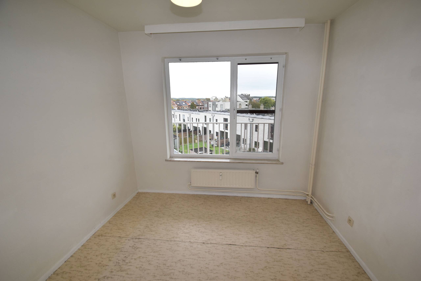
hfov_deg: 100.4
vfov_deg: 77.3
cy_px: 140
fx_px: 175
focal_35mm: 15
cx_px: 210
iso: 200
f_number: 5.6
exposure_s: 1/125
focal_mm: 10
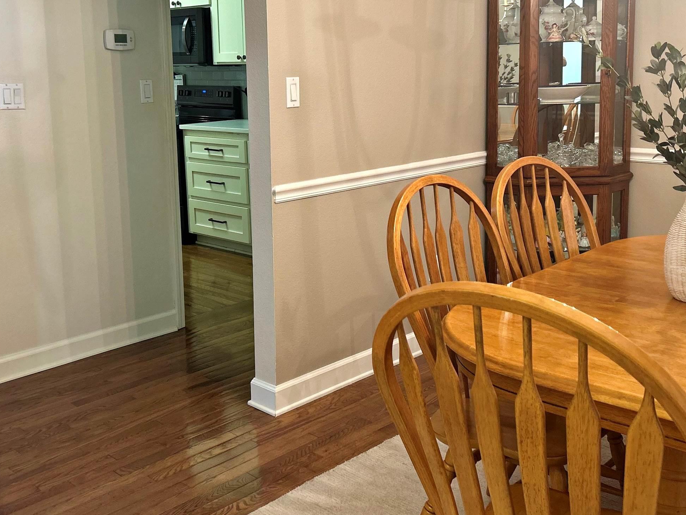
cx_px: 299
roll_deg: +1.9
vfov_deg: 34.9
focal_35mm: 41
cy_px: 190
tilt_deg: -9.0
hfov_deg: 45.7
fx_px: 813
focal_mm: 5.7
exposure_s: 1/60
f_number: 1.5
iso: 125
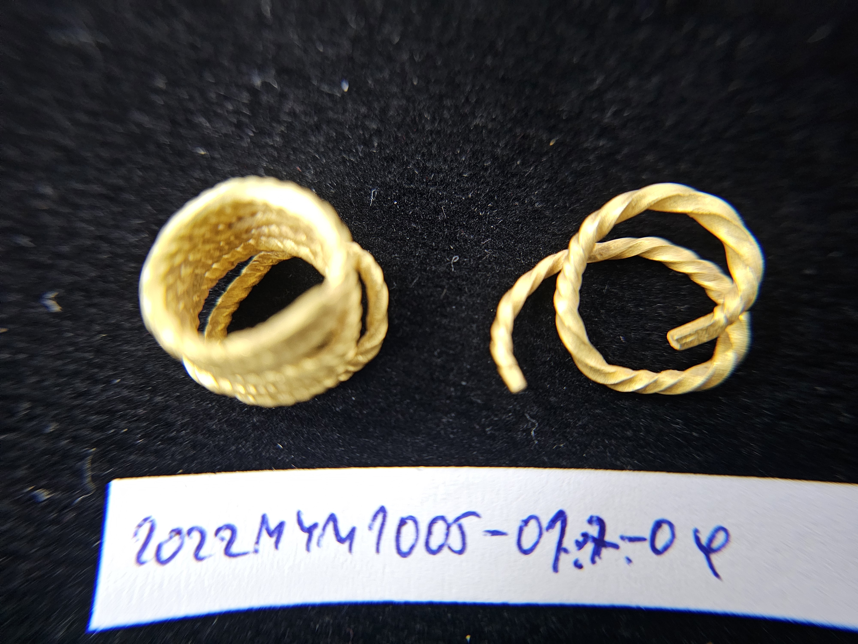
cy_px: 322
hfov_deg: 73.9
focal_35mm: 23
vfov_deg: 58.9
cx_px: 429
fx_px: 570
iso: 640
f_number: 1.7
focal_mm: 6.3
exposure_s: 1/25
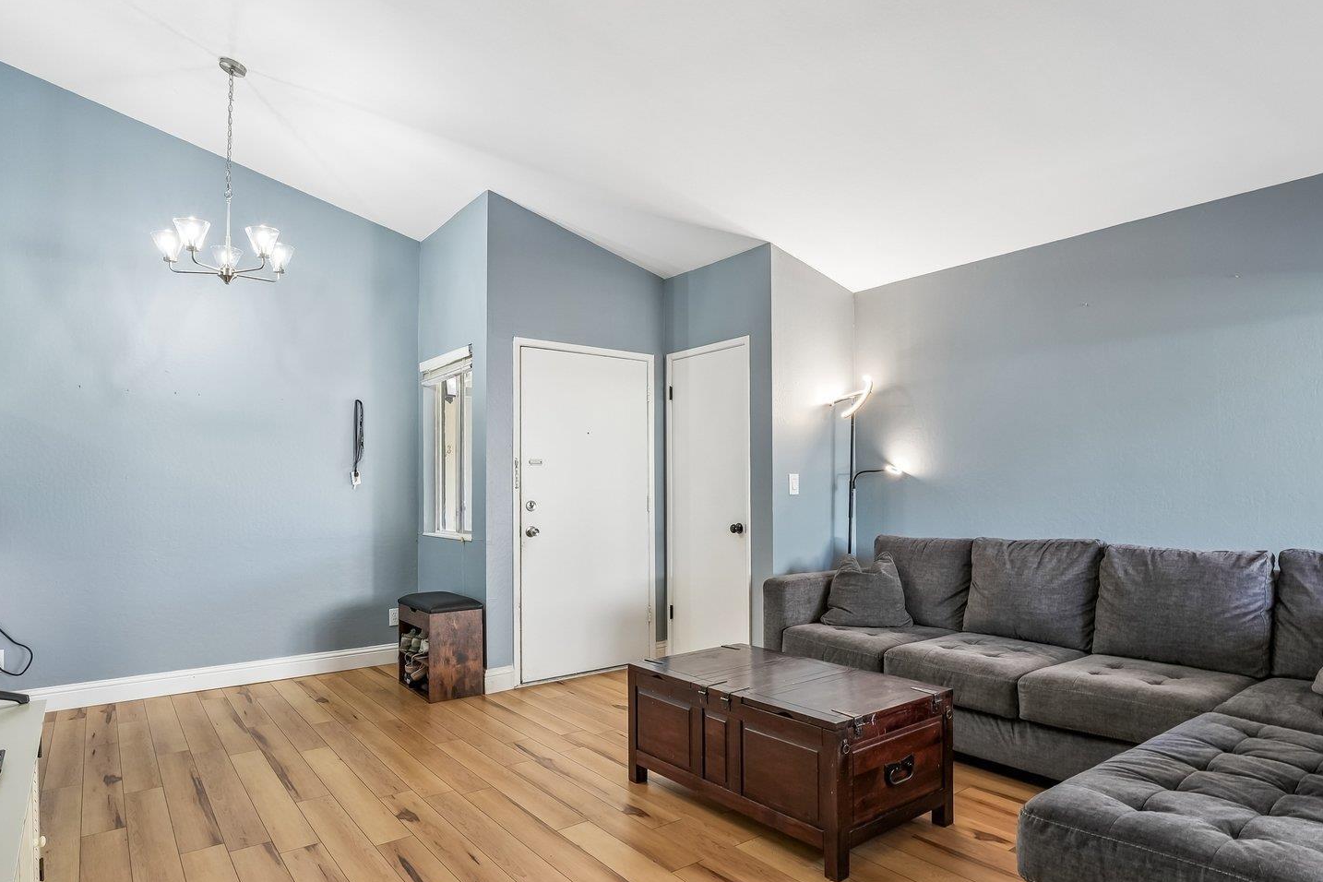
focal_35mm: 20
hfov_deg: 83.5
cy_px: 488
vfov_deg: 61.8
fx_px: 735
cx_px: 748
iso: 640
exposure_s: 1/20
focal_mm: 14
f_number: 8
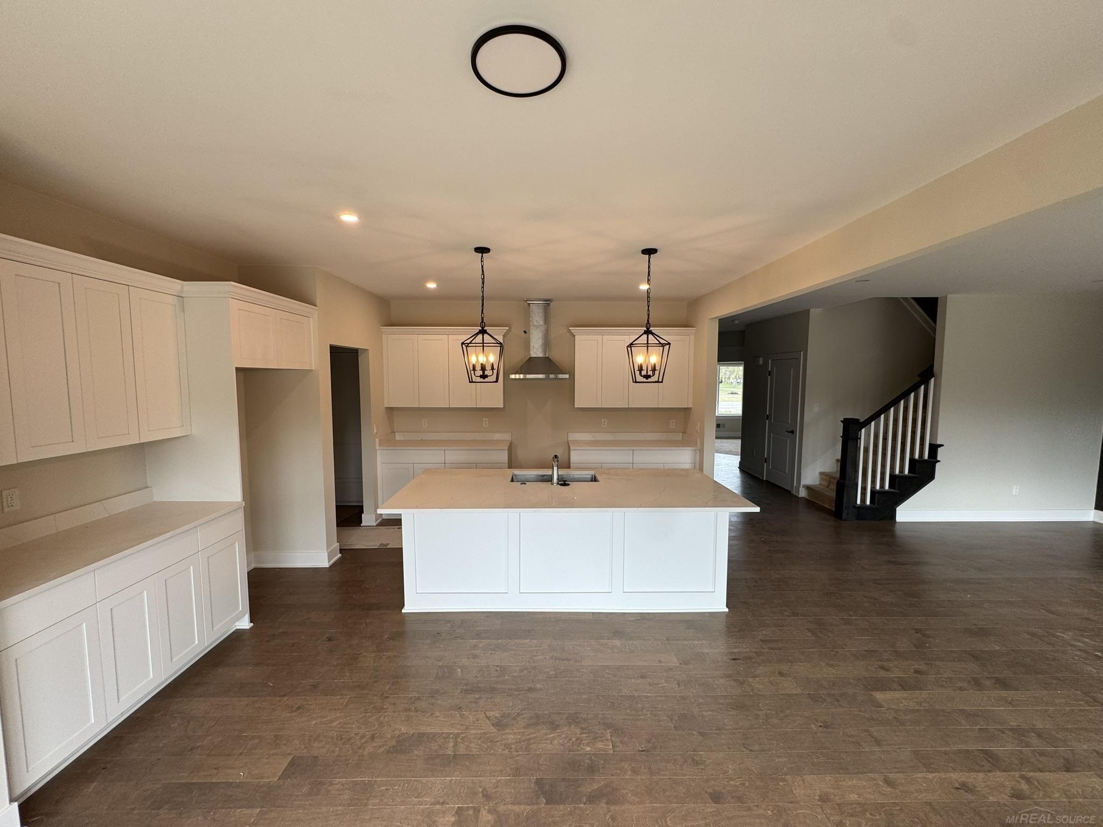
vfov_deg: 85.7
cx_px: 552
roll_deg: +0.0
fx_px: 446
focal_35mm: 14
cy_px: 414
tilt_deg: -4.9
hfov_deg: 102.1
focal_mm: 2.22
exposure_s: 1/120
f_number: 2.2
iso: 64
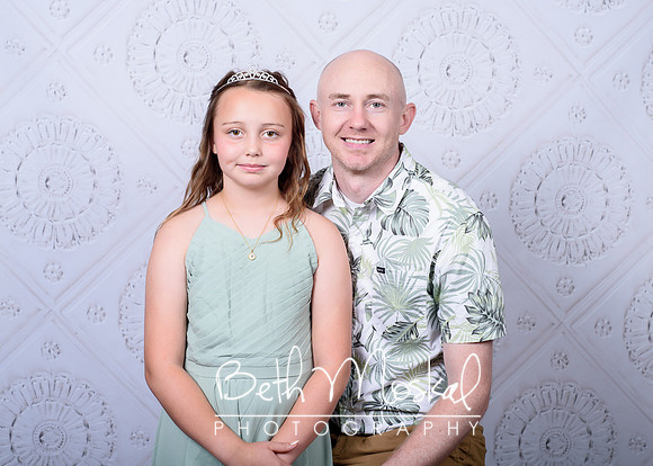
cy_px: 190
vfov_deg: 22.9
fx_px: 1148
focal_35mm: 62
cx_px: 366
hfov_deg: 31.7
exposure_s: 1/200
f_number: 5.6
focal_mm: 50
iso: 100
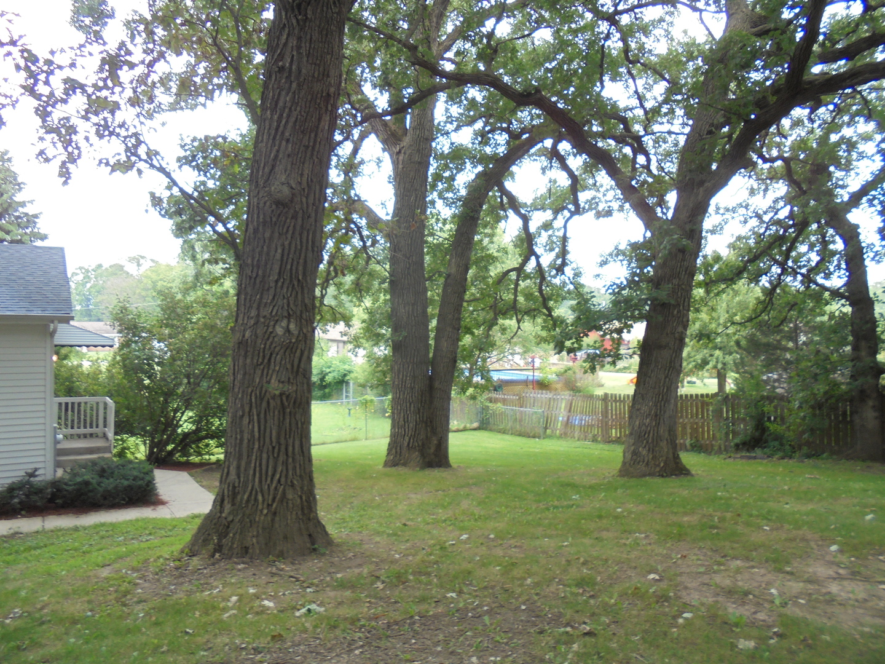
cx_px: 442
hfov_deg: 67.3
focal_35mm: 26
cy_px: 332
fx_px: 665
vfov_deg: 53.1
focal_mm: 4.6
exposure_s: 1/80
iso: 100
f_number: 3.5
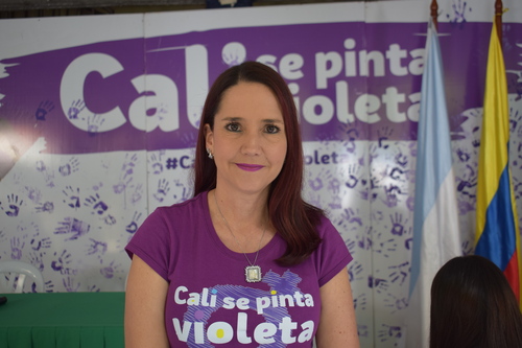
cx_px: 261
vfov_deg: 28.9
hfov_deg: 42.3
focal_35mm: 46
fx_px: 674
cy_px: 174
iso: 500
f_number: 4.2
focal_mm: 31
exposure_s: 1/60
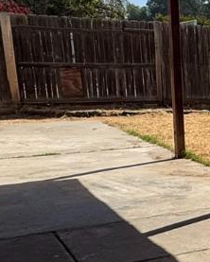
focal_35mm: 74
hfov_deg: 14.2
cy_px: 163
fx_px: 574
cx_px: 503
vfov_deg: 25.6
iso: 50
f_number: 2.2
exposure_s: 1/3106
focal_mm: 2.22
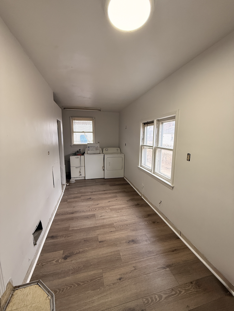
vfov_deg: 102.1
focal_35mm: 14
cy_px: 156
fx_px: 126
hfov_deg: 85.7
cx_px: 117
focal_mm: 2.22
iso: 250
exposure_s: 1/120
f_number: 2.2
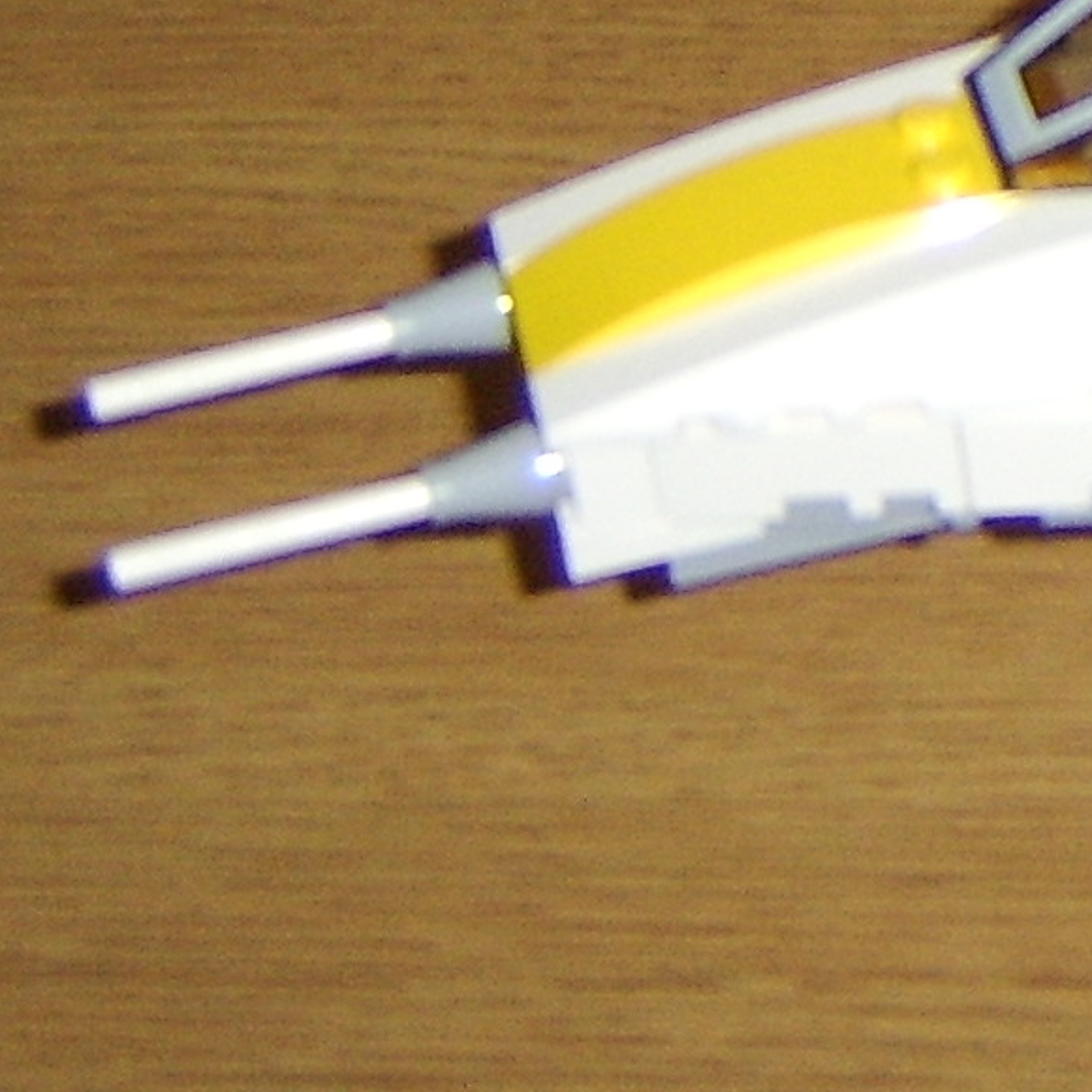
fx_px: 5175
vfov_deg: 11.5
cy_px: -547
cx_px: 2513
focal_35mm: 145
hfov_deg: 10.5
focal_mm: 8.13
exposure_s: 1/30
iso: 141
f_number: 2.7
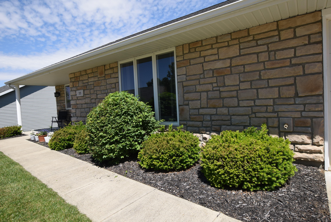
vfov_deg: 59.6
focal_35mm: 21
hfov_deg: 81.2
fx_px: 193
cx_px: 166
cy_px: 111
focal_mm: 14
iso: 200
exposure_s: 1/320
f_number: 9
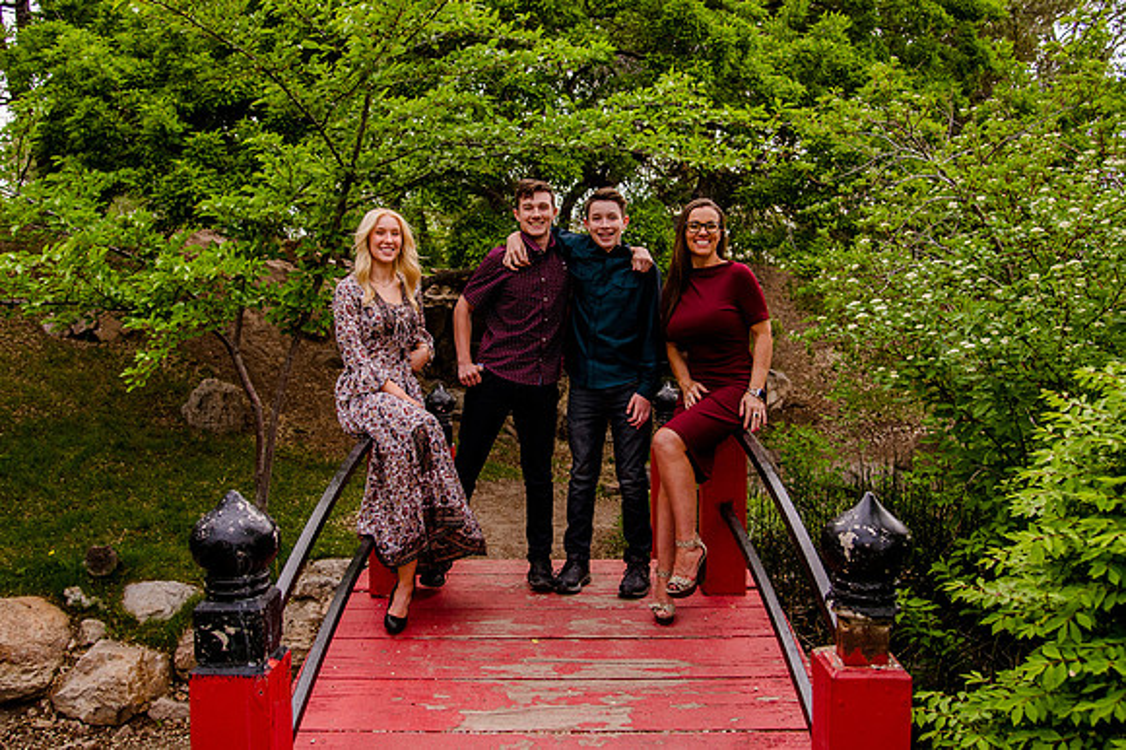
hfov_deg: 57.7
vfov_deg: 40.2
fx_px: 1022
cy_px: 341
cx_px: 539
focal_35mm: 33
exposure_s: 1/125
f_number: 4
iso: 1000
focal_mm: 27
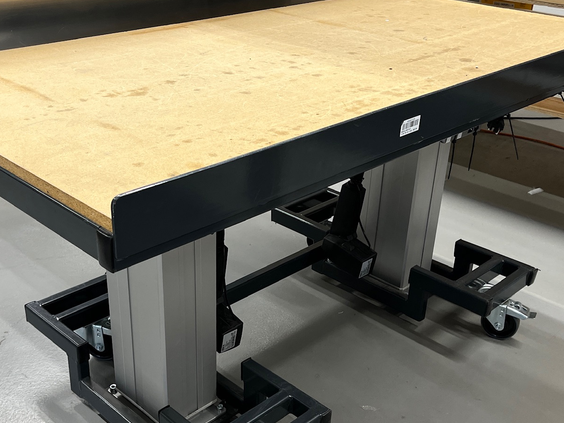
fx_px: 717
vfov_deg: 32.8
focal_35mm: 44
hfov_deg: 42.9
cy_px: 247
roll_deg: -0.2
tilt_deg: -28.6
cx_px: 250
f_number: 1.6
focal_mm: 5.1
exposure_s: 1/100
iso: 100
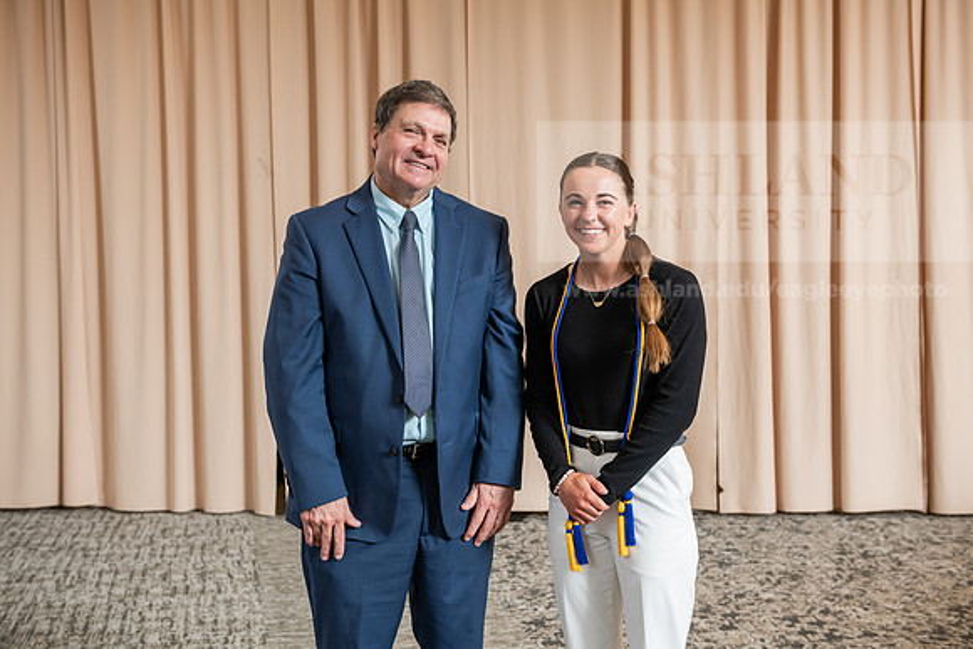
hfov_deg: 38.2
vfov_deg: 26.0
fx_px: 1406
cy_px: 324
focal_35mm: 52
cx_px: 486
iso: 1600
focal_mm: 52
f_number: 4.5
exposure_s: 1/200
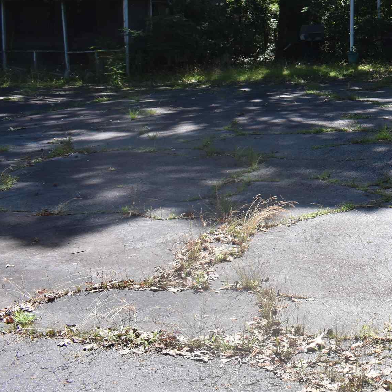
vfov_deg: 27.3
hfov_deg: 25.4
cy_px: 53
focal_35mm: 61
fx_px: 782
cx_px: 465
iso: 360
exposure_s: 1/500
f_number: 8
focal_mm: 18
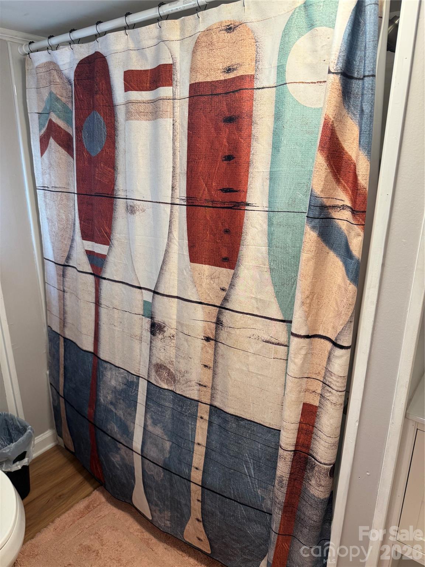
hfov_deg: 56.8
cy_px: 284
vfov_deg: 71.6
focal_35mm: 24
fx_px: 393
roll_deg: -1.4
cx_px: 212
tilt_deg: -17.7
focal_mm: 6.76
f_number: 1.78
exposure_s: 1/60
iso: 125
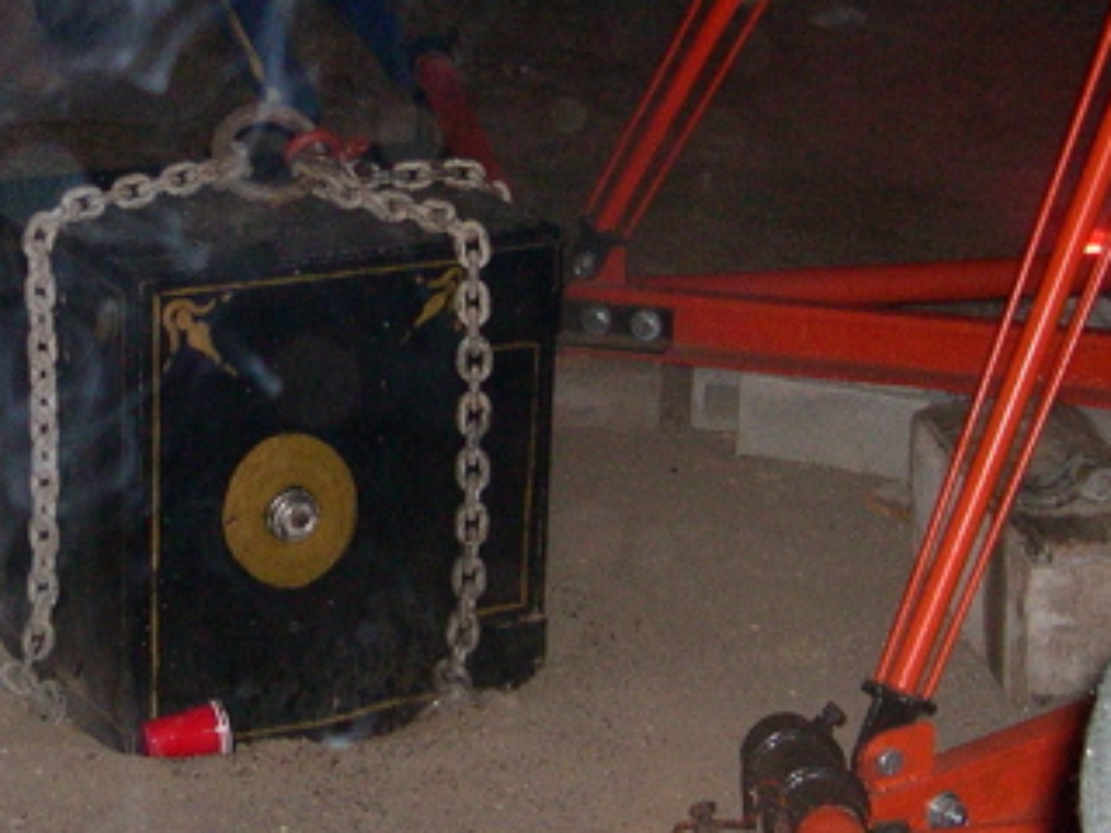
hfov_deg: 20.5
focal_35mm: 95
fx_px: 3049
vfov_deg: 15.5
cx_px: 312
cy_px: 212
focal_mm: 8
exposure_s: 1/60
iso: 400
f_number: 2.8
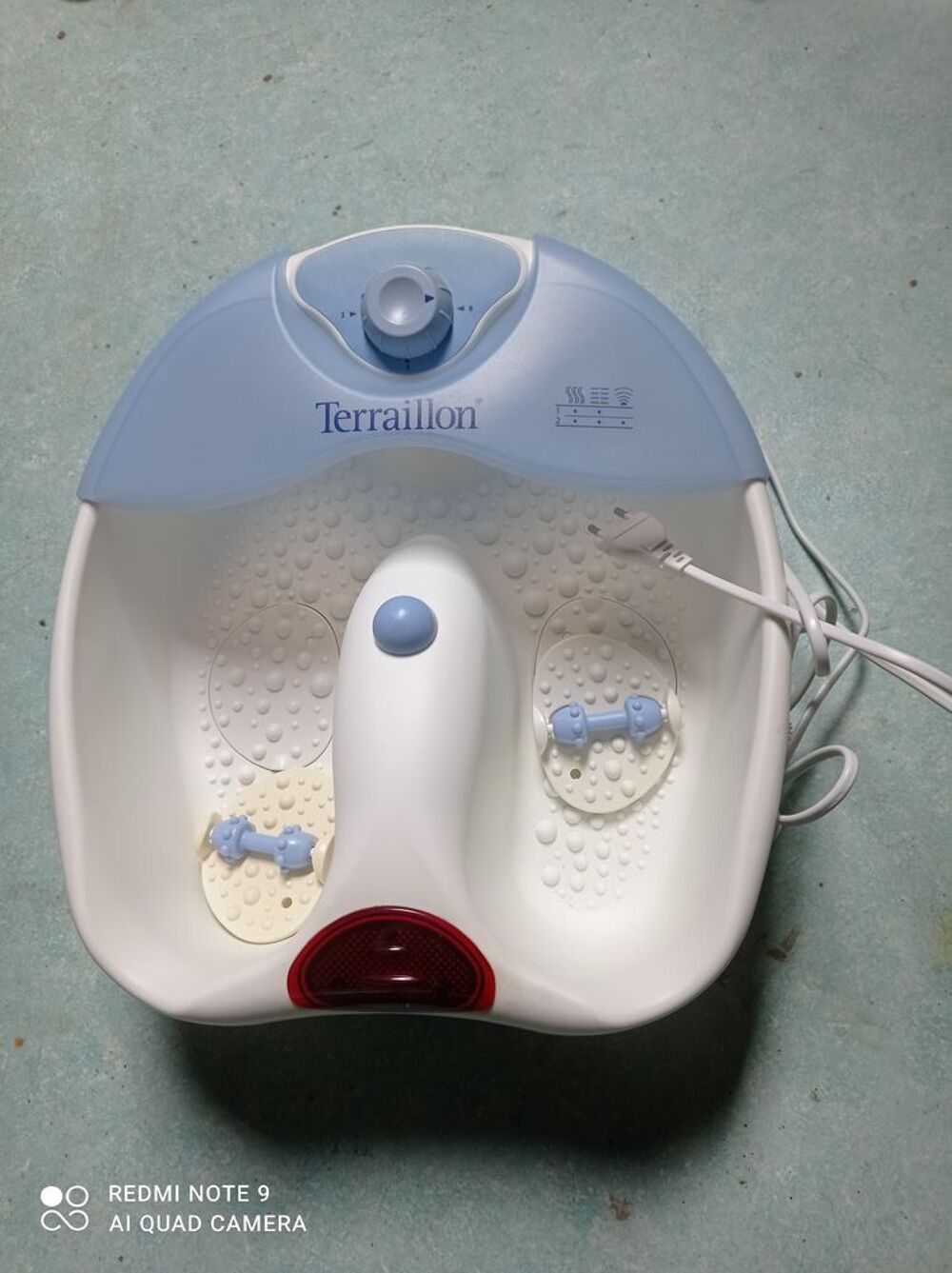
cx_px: 476
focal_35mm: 28
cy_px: 636
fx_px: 1029
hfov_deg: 49.7
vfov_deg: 63.5
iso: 129
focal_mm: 4.74
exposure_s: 1/100
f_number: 1.79
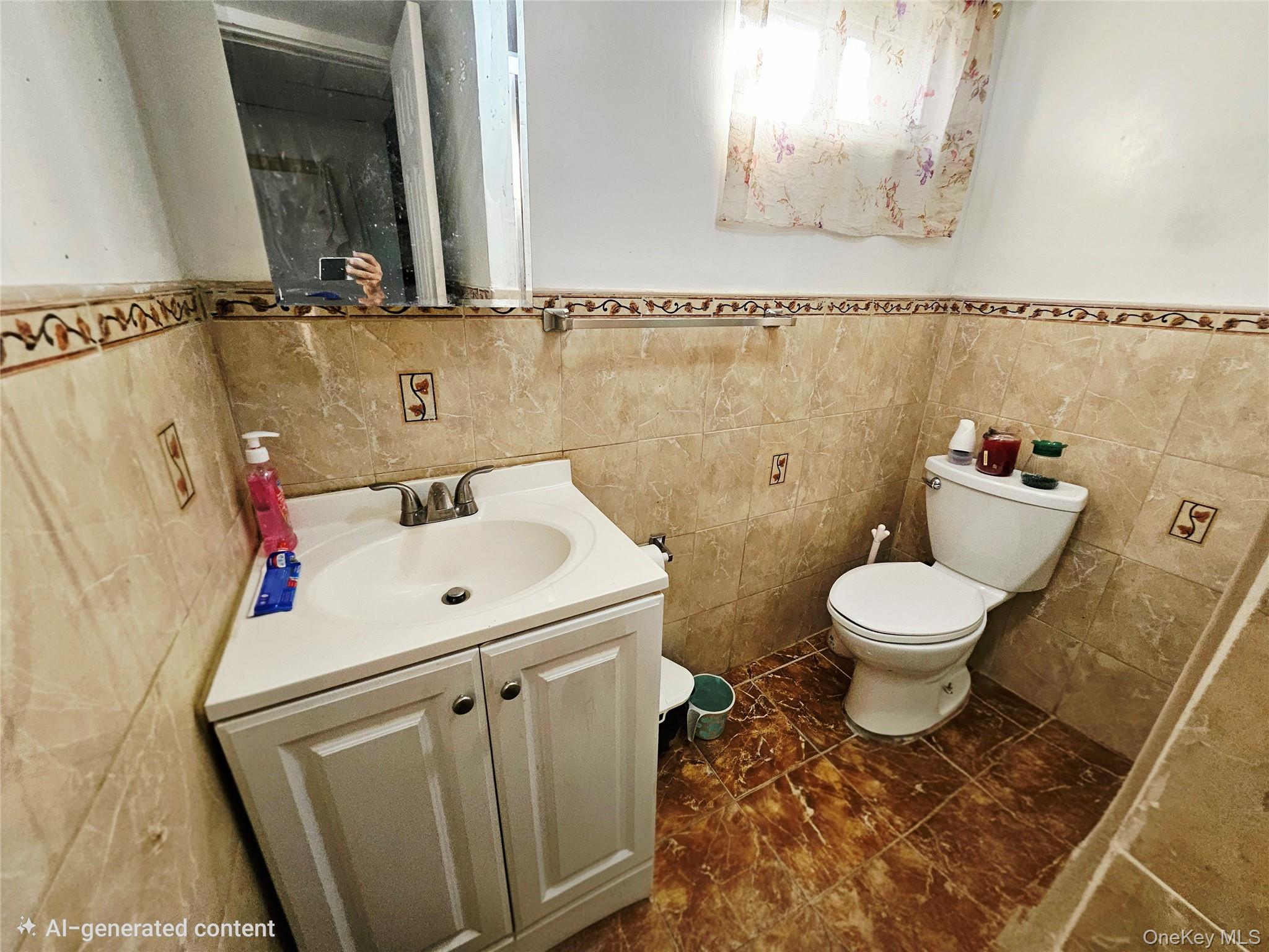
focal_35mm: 13
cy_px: 476
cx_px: 634
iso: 320
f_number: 2.2
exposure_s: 1/60.2
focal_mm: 1.7
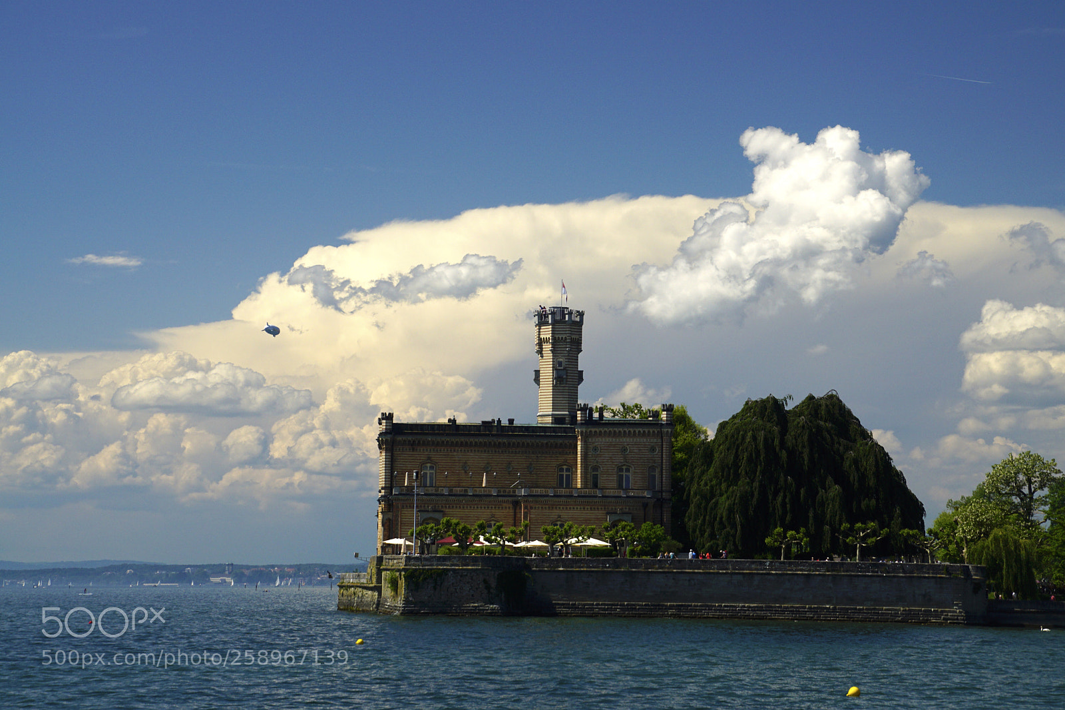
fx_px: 3105
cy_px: 355
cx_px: 532
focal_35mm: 105
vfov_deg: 13.0
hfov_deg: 19.5
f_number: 8
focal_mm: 70
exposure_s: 1/500
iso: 200
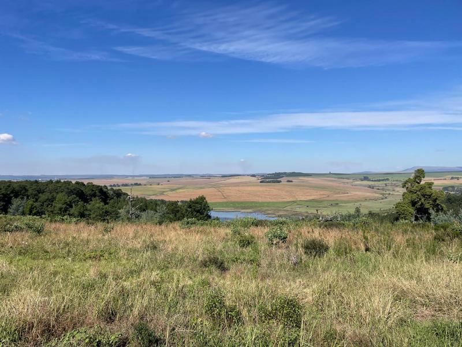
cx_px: 231
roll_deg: +0.6
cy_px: 174
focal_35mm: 26
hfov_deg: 67.3
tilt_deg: +0.3
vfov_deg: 53.1
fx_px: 347
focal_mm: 4.2
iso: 32
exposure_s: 1/4000
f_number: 1.6
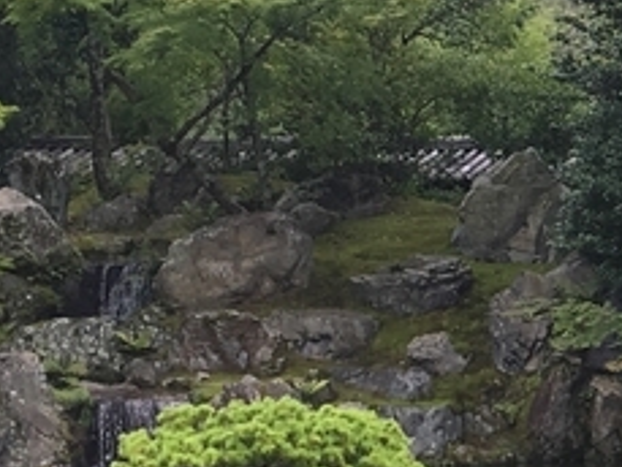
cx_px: 1163
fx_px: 2733
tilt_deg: +2.1
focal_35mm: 152
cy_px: 258
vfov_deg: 9.8
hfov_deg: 11.9
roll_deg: +0.7
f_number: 2.2
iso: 25
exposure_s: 1/333
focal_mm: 4.15
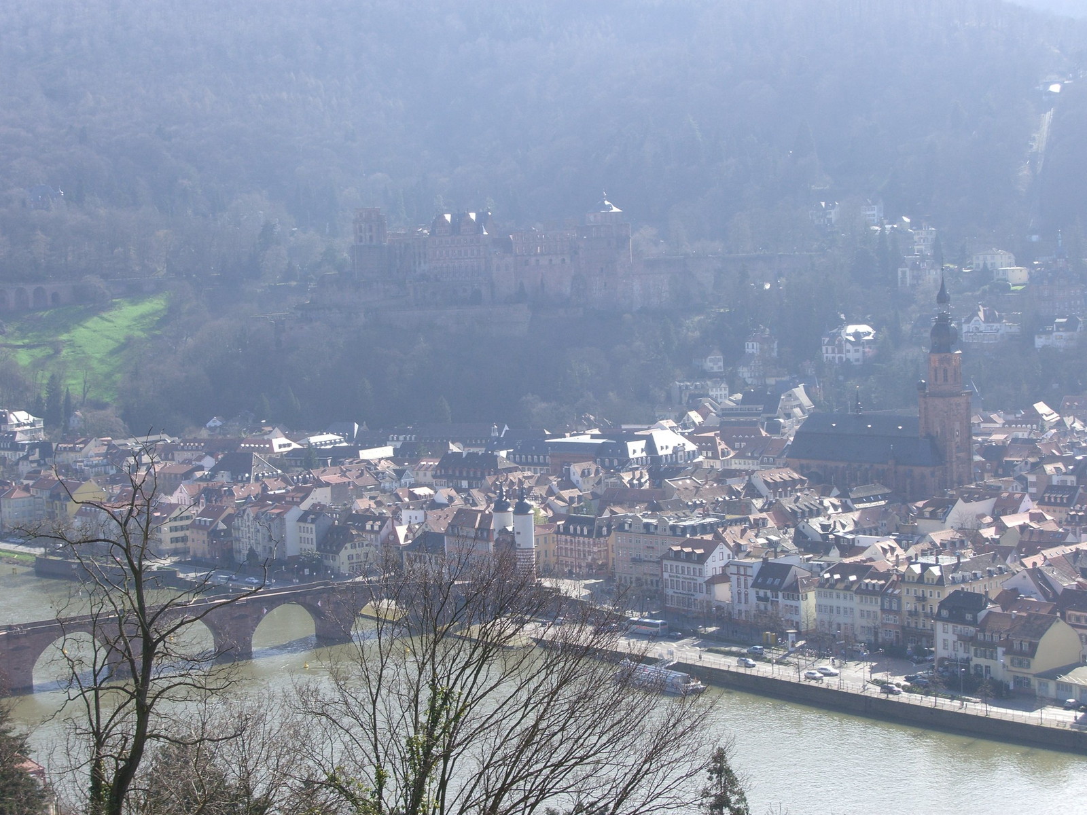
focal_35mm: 68
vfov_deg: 21.6
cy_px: 408
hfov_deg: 28.6
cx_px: 544
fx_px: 2135
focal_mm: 14.2
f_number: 5.6
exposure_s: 1/200
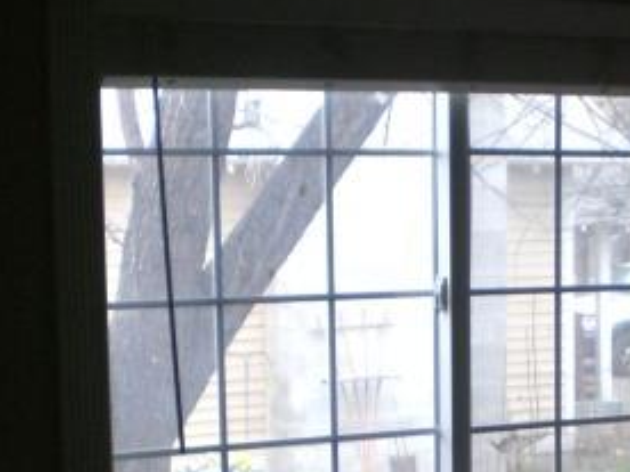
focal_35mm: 88
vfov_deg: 16.4
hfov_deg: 22.0
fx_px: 1602
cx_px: 507
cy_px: 474
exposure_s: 1/80
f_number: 3.1
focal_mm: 6.3
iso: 200
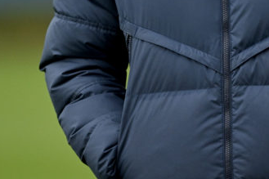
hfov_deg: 1.7
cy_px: -84
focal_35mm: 1247
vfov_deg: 1.1
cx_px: 351
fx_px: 9313
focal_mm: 400
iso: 800
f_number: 2.8
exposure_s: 1/1250
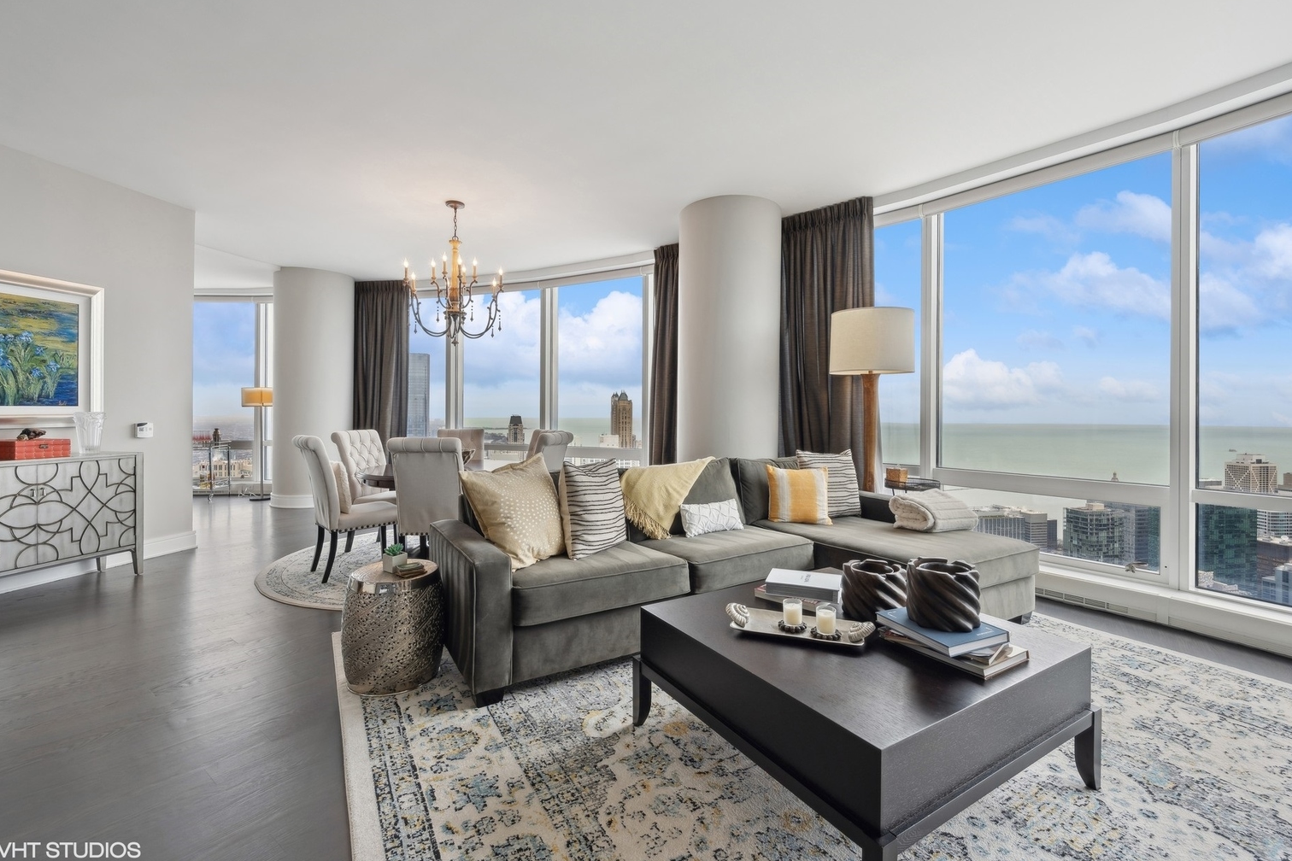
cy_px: 407
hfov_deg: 100.4
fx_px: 538
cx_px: 655
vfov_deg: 77.3
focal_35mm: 15
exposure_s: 1/20
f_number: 9.5
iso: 200
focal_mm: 14
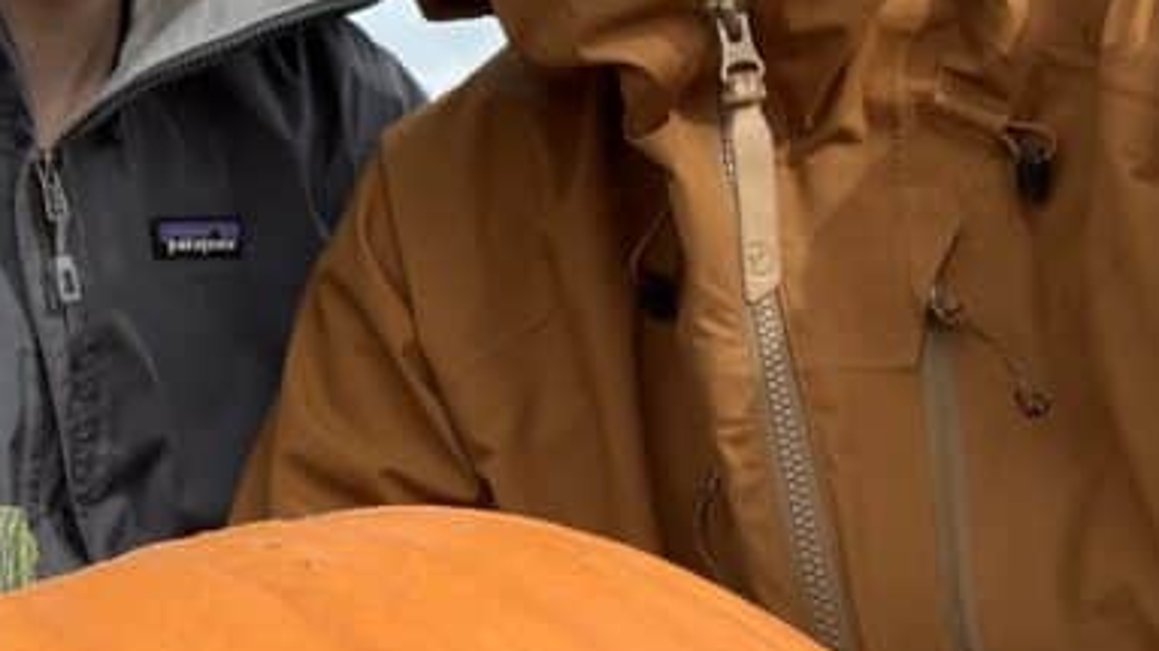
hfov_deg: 27.7
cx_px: -227
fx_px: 2058
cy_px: -30
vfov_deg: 17.5
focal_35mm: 67
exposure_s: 1/636
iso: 32
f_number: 2.2
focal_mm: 2.71
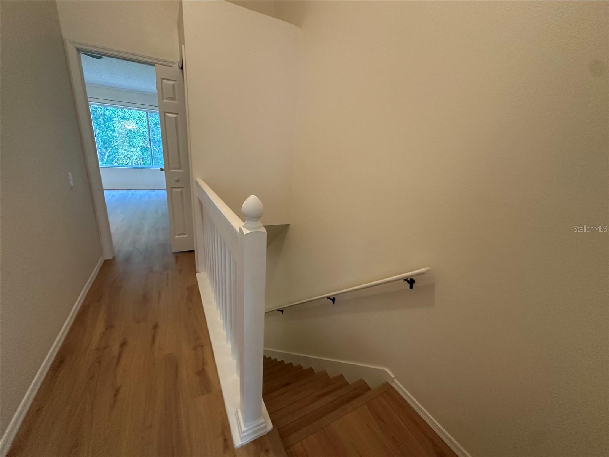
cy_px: 228
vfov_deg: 85.7
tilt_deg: -16.1
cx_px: 304
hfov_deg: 102.1
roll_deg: -4.4
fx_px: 246
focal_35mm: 14
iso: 500
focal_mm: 2.22
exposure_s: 1/60
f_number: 2.2
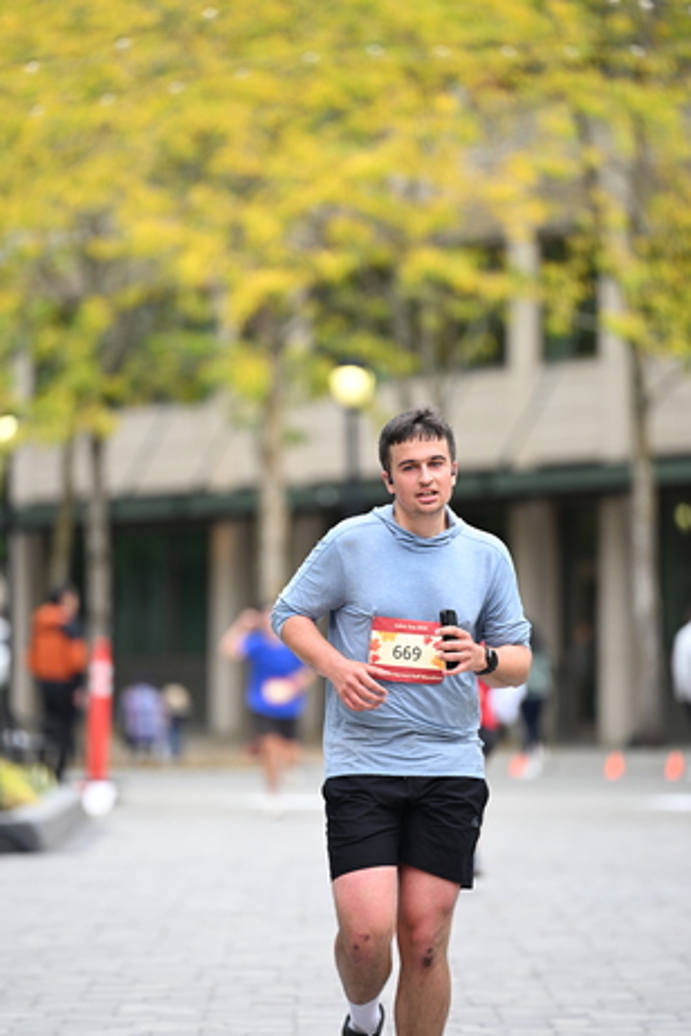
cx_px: 335
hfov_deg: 5.8
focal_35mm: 238
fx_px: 6852
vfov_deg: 8.7
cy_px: 561
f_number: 2.8
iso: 640
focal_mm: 200
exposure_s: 1/1600
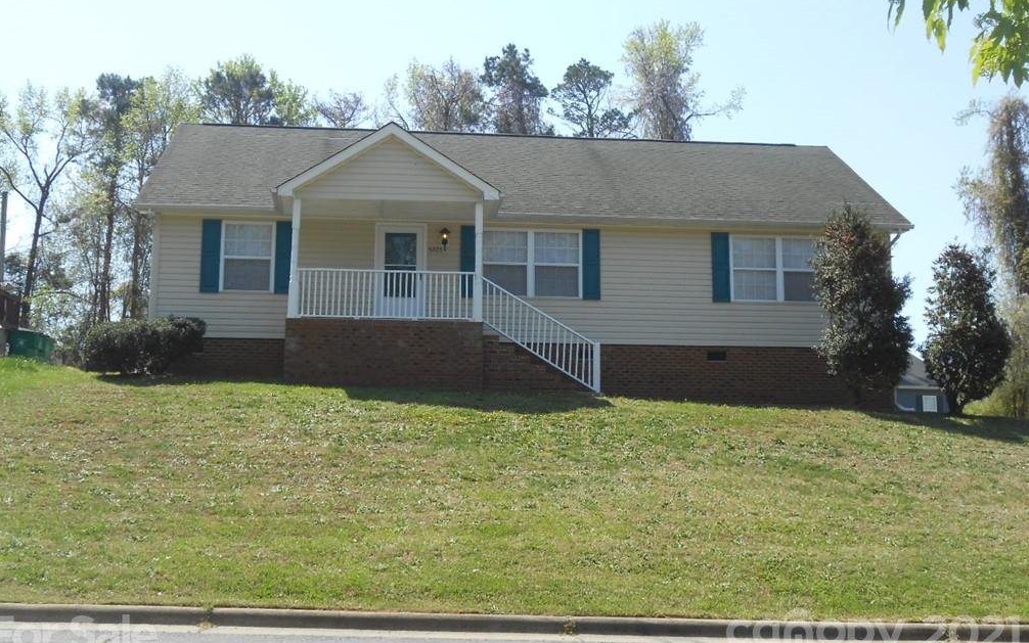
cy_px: 290
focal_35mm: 41
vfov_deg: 31.2
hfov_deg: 48.2
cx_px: 506
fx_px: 1150
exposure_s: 1/400
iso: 80
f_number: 4.2
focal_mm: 6.8
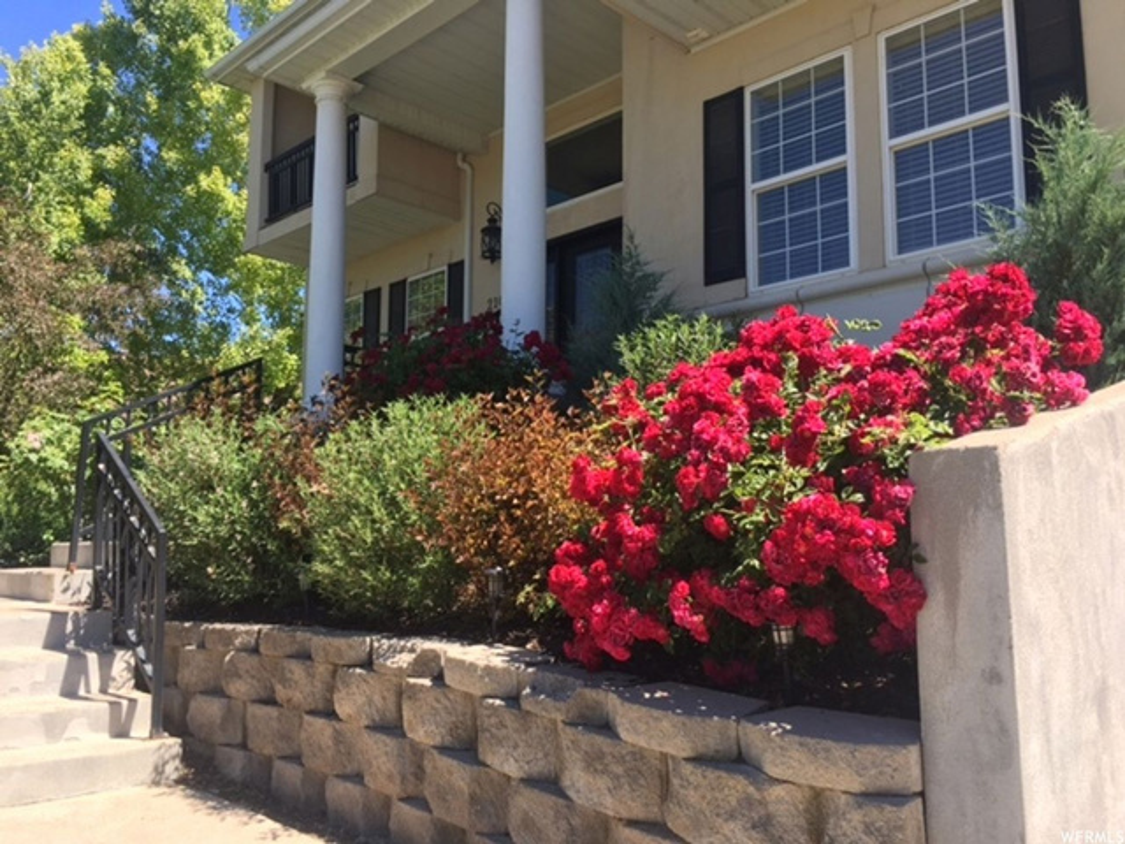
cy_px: 422
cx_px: 562
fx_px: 942
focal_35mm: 29
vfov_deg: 48.2
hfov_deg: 61.7
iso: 25
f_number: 2.2
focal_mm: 4.15
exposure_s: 1/398
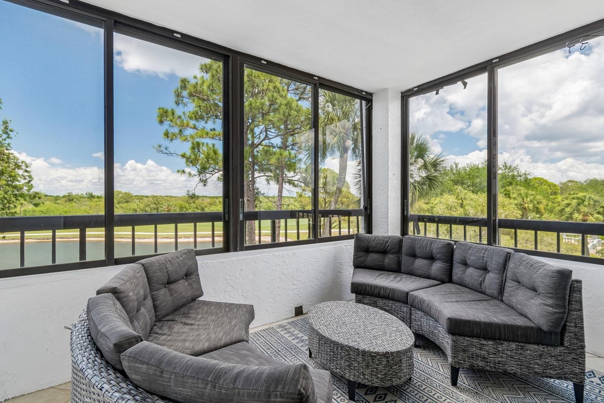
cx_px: 304
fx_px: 268
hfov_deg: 96.7
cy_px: 200
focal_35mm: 16
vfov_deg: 73.7
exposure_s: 1/20
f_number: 7.1
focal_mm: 10
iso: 100
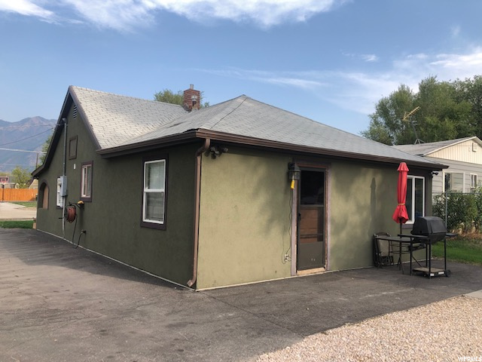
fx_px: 390
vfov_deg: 49.7
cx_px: 241
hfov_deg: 63.4
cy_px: 181
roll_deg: -1.6
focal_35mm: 28
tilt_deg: +3.1
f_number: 1.8
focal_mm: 4
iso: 20
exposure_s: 1/506
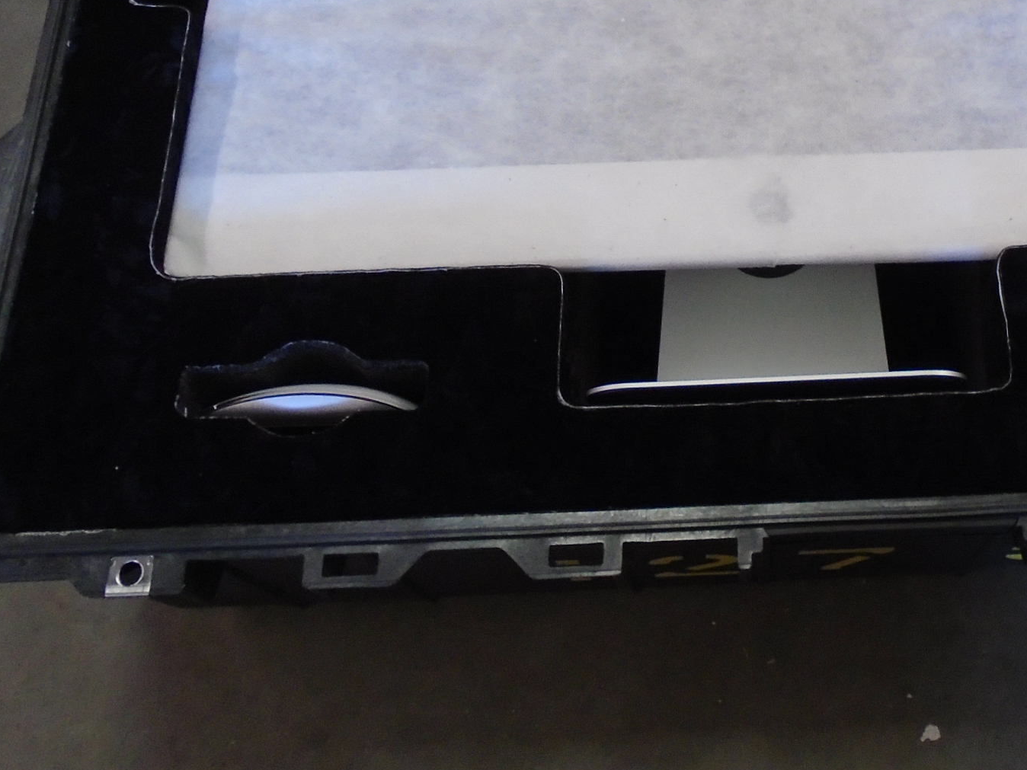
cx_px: 837
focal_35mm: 50
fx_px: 1483
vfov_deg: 27.7
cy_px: 35
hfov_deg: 36.7
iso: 250
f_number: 3.2
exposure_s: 1/30
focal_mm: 4.6
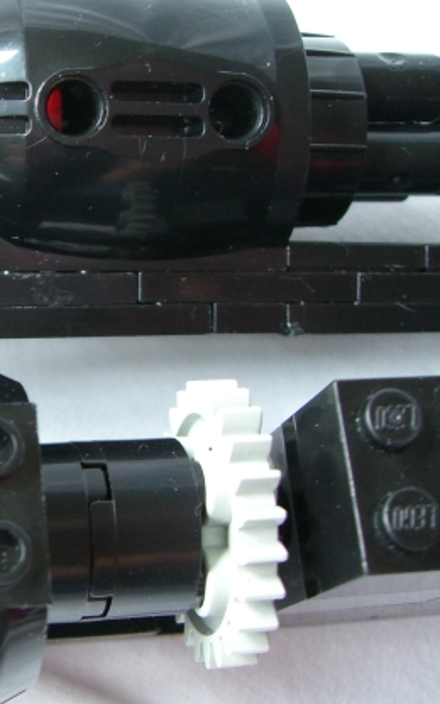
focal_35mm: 62
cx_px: -29
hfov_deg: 20.1
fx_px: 1190
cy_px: 327
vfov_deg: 33.0
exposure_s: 1/13
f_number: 2.7
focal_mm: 6.2
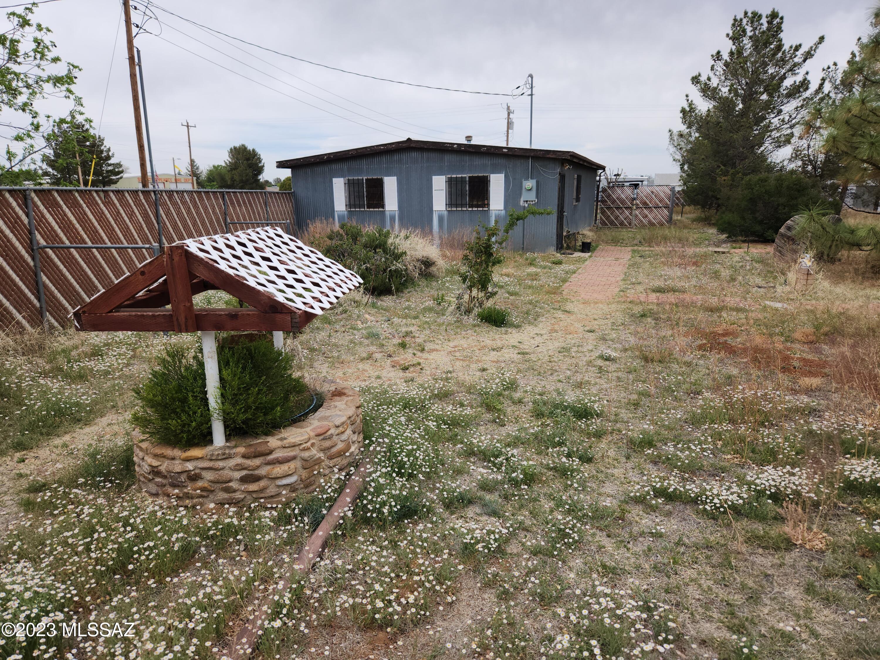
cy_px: 330
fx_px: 585
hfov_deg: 73.9
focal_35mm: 23
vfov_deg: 58.9
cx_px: 440
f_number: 1.8
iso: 20
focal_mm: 5.4
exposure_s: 1/1238
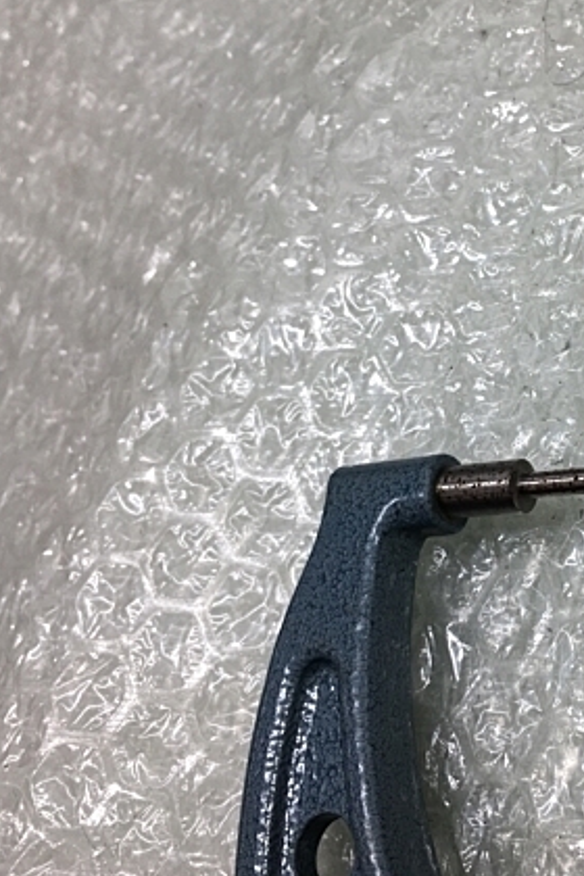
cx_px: 557
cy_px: 409
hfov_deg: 27.8
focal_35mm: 46
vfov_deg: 42.7
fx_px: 1119
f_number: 2.2
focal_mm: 4.15
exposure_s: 1/128
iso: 25
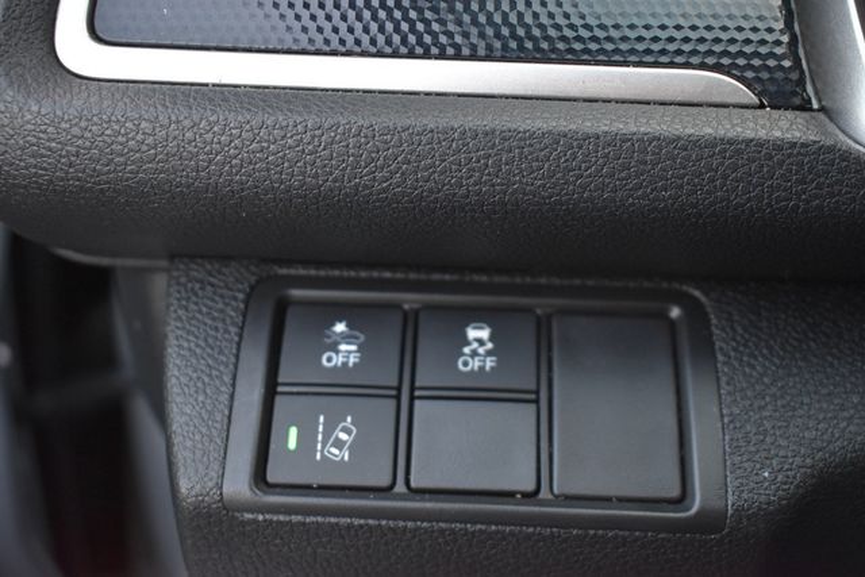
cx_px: 432
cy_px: 288
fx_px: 1045
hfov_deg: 45.0
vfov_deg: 30.9
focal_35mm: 44
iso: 1400
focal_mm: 29
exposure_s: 1/125
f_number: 4.2
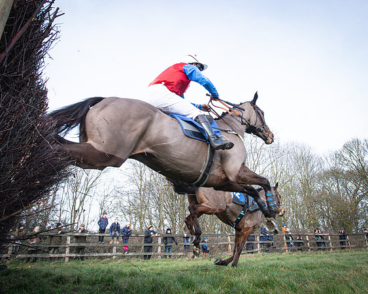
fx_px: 297
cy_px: 119
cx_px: 198
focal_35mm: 27
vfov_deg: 52.3
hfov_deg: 63.4
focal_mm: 19
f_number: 8
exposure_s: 1/1000
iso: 2000
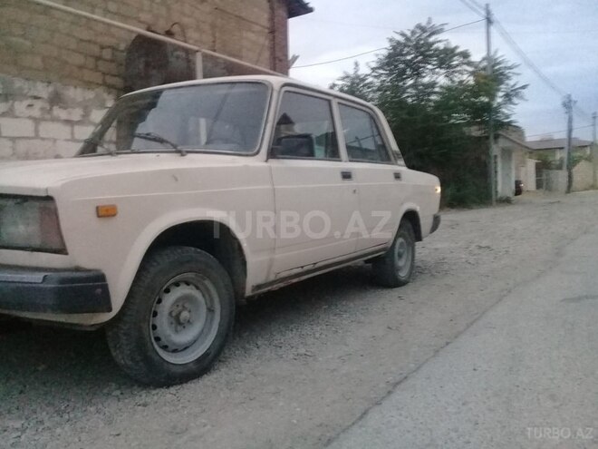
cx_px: 299
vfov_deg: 45.4
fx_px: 536
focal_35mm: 31
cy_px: 224
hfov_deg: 58.4
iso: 640
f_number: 2.2
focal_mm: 3.3
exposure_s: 1/17
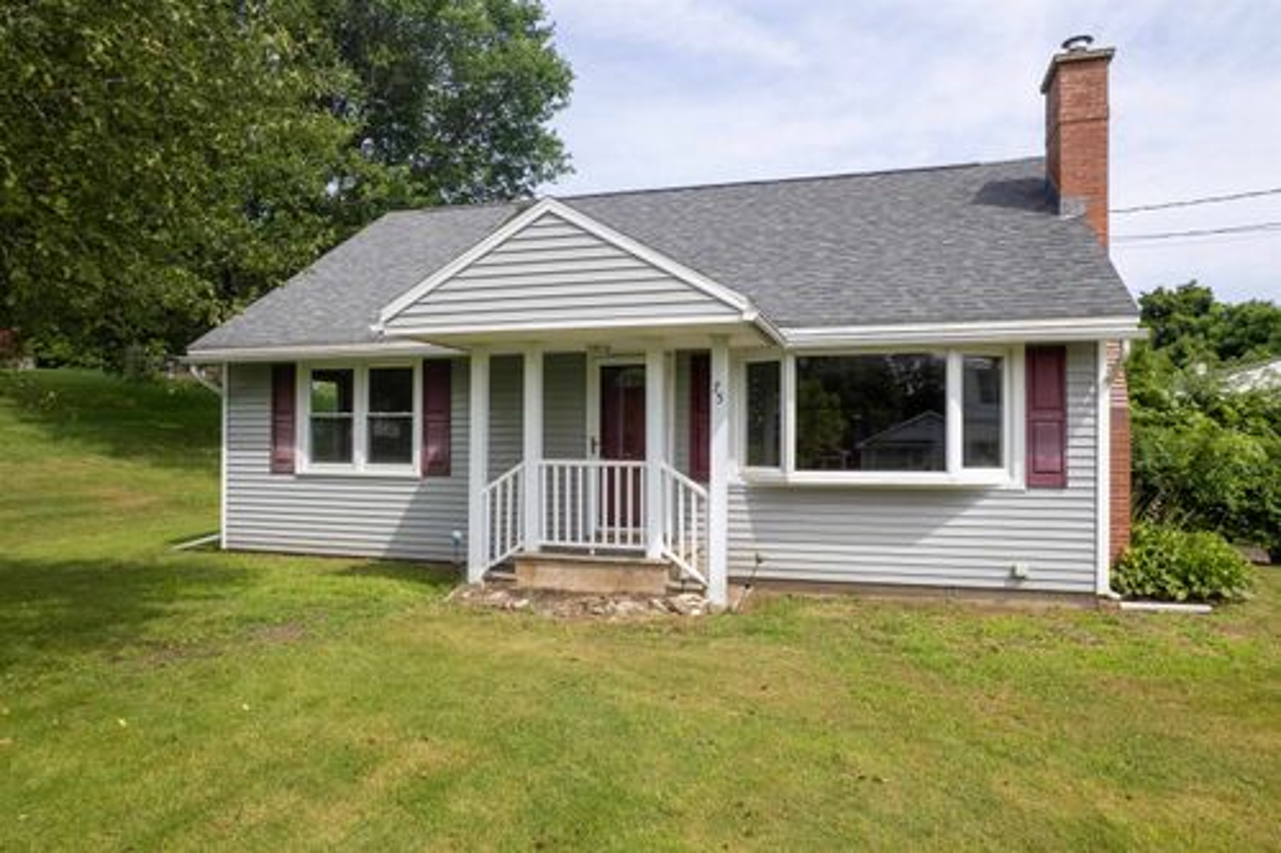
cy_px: 426
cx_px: 640
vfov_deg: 57.2
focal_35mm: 22
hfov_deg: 78.6
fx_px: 783
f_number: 2.8
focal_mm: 8.38
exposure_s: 1/250
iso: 100
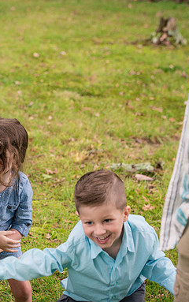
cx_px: 7
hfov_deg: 12.0
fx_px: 888
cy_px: 151
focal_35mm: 108
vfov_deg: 19.3
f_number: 4.5
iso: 1000
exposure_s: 1/250
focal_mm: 70
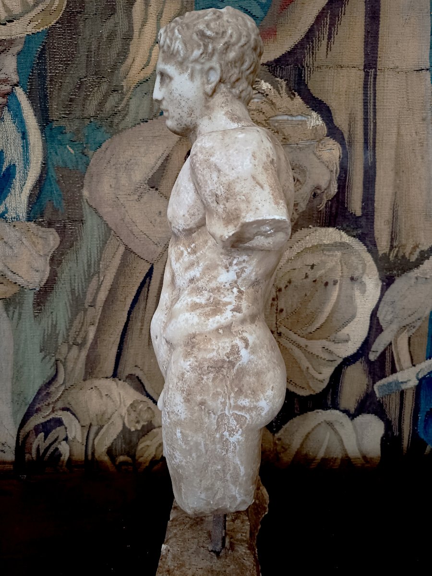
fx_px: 399
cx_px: 216
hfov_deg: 56.8
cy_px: 288
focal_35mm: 24
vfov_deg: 71.6
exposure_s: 1/16.7
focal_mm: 5.24
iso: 3057
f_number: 1.7
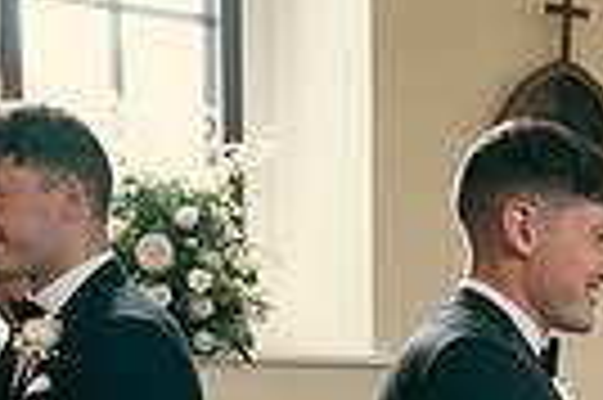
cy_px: 631
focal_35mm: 104
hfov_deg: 18.4
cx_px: 774
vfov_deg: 12.4
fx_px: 1740
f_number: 3.5
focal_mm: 24
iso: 1600
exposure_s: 1/200
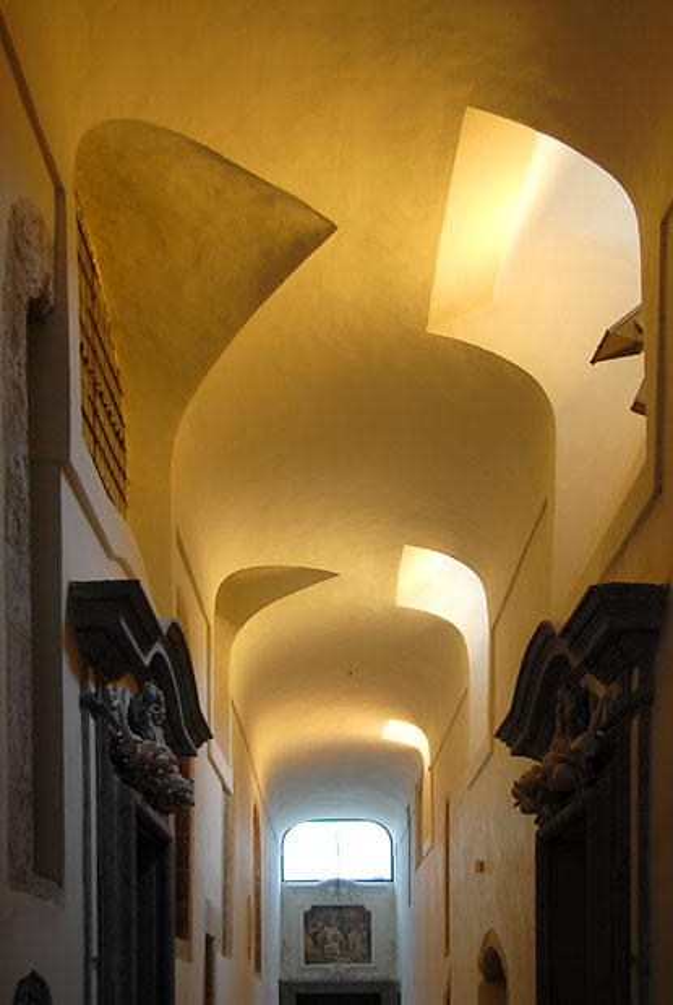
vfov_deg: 46.3
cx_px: 336
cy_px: 502
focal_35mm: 42
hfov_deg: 32.0
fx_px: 1174
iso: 100
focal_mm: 28
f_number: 4
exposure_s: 1/20
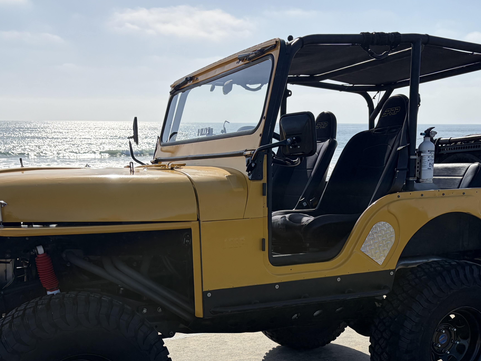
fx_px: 597
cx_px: 208
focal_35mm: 43
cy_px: 292
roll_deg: -0.8
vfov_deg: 32.6
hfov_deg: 43.8
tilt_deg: -15.1
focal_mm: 5.96
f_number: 1.6
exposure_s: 1/6993
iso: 64
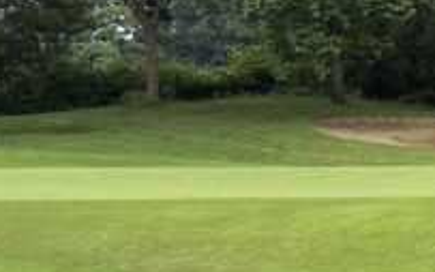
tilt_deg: +0.8
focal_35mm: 139
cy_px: 129
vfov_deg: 9.4
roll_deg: +0.8
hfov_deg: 13.7
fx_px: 1648
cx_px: 741
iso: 50
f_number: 1.6
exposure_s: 1/1048
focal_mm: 5.96
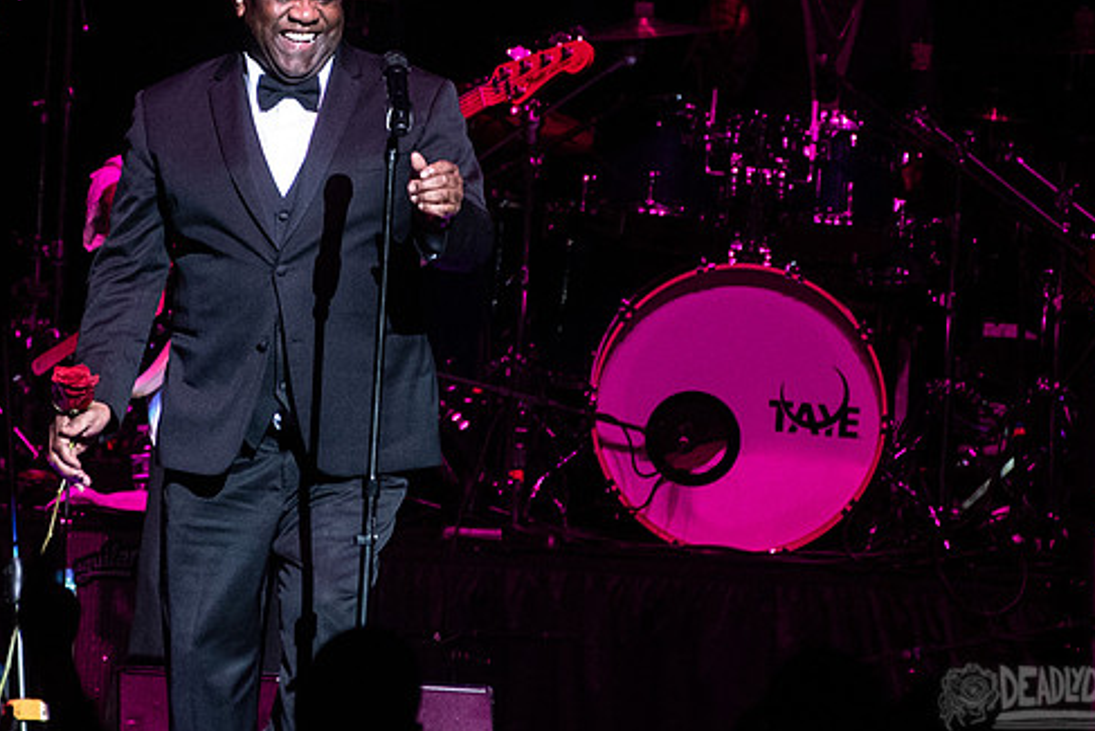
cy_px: 105
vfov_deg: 2.8
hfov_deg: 4.2
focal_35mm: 496
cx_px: 409
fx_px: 15090
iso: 3200
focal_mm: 200
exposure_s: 1/400
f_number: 4
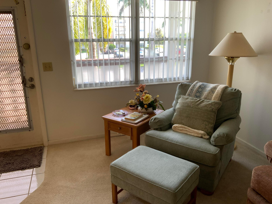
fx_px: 228
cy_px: 102
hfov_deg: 61.7
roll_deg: -0.3
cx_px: 136
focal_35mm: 29
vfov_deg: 48.2
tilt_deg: -15.5
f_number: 1.8
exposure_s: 1/120
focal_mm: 3
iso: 32
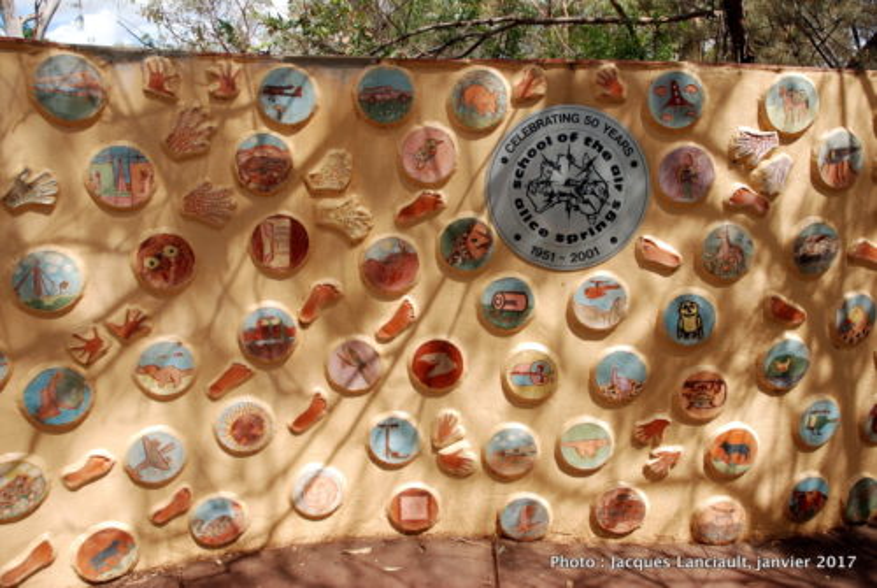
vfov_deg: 48.1
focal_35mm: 27
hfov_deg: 67.3
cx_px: 438
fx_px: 659
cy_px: 294
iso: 100
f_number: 7.1
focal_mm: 18
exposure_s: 1/200
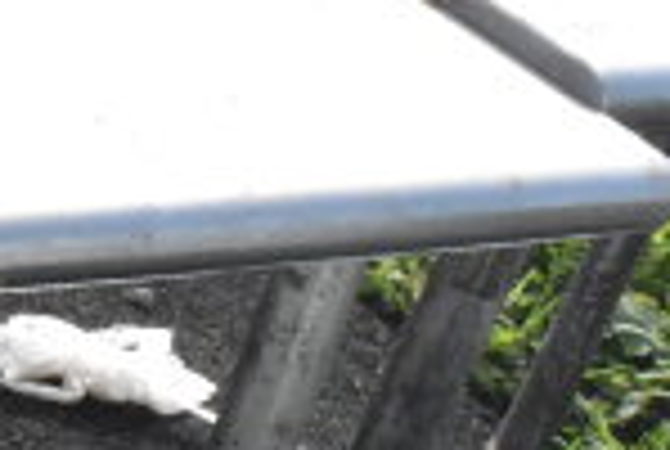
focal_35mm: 147
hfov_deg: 12.6
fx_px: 2741
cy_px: 146
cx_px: -585
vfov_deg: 9.4
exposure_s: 1/2000
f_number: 22
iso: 6400
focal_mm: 24
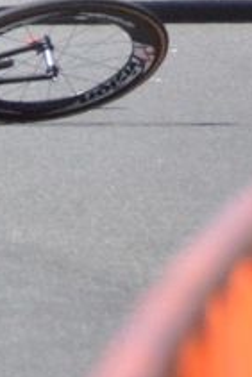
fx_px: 17819
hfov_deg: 0.8
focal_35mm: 1700
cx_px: -524
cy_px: -133
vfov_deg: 1.2
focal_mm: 200
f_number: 10
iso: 3200
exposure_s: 1/6400
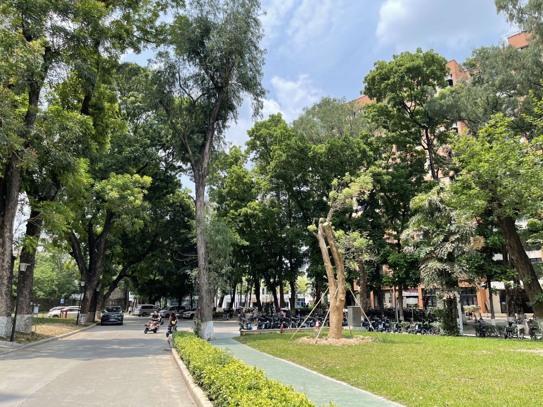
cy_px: 204
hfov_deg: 67.3
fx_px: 408
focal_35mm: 26
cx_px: 272
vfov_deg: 53.1
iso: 32
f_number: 1.6
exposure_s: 1/1370
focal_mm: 5.1
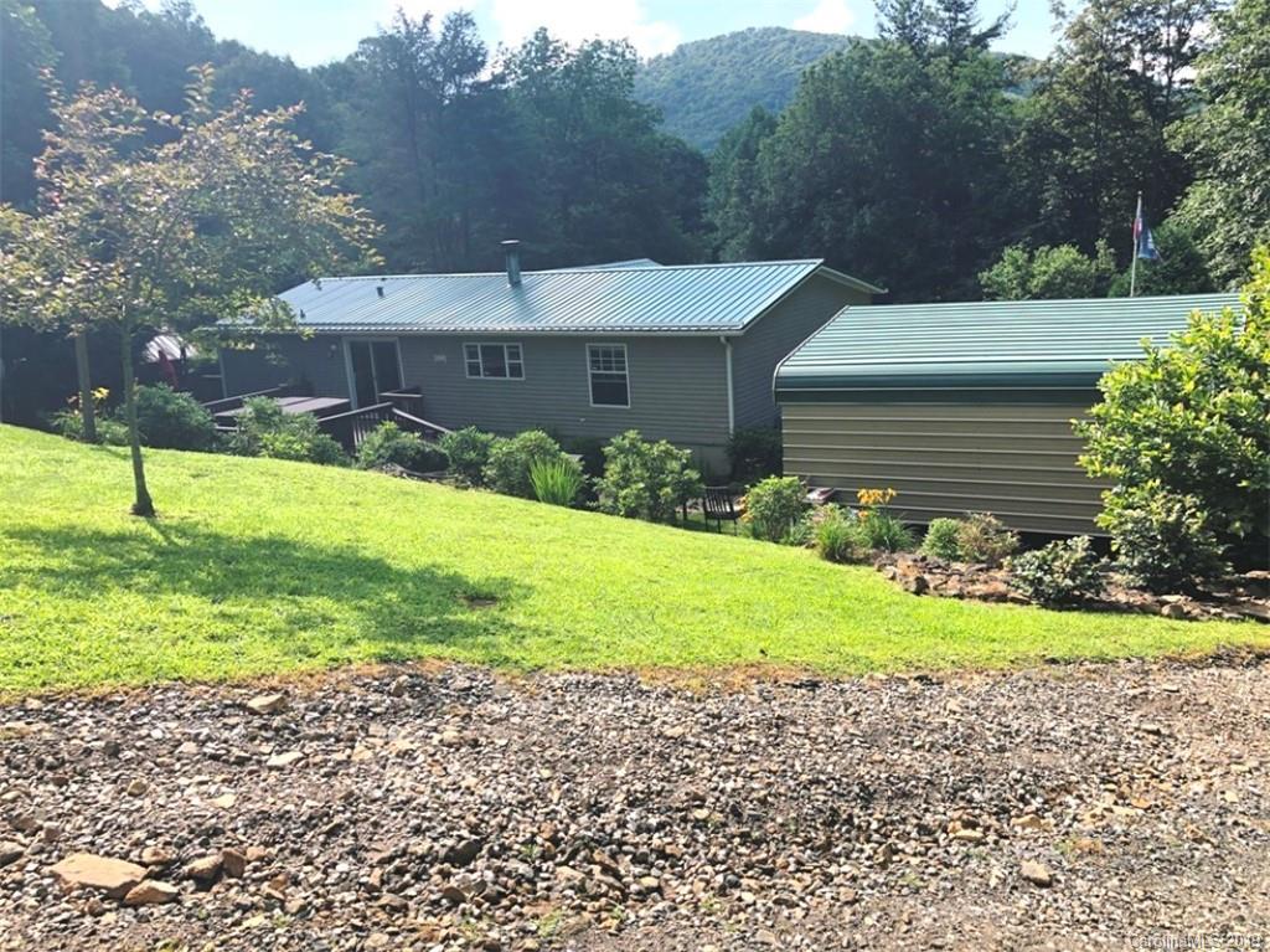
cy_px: 476
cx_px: 635
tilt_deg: -11.8
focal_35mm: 28
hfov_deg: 63.5
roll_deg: +1.9
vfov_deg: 49.7
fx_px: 1027
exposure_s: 1/873
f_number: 1.8
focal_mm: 3.99
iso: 20
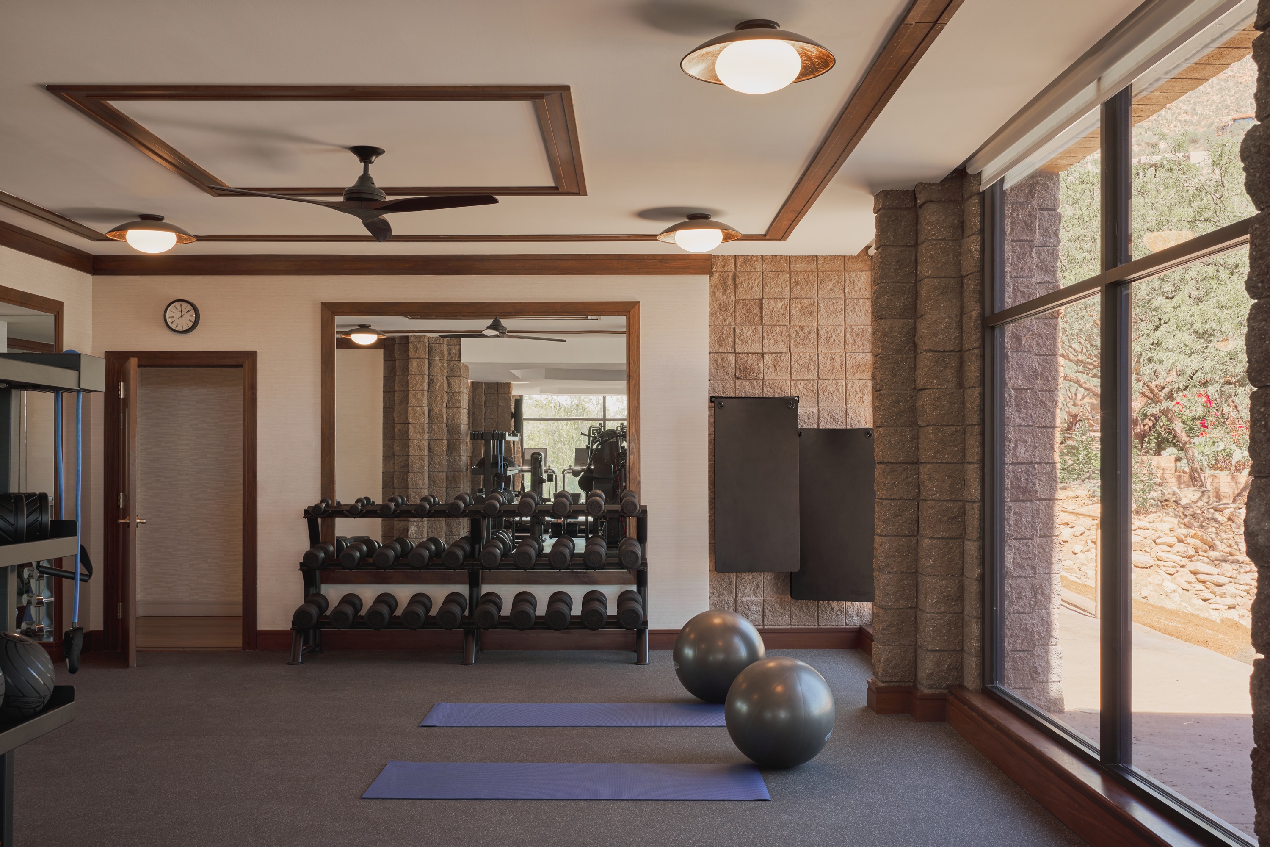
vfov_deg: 37.9
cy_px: 424
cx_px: 635
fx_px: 1235
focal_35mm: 35
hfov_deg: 54.4
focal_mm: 35
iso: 100
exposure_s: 1/4
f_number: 11
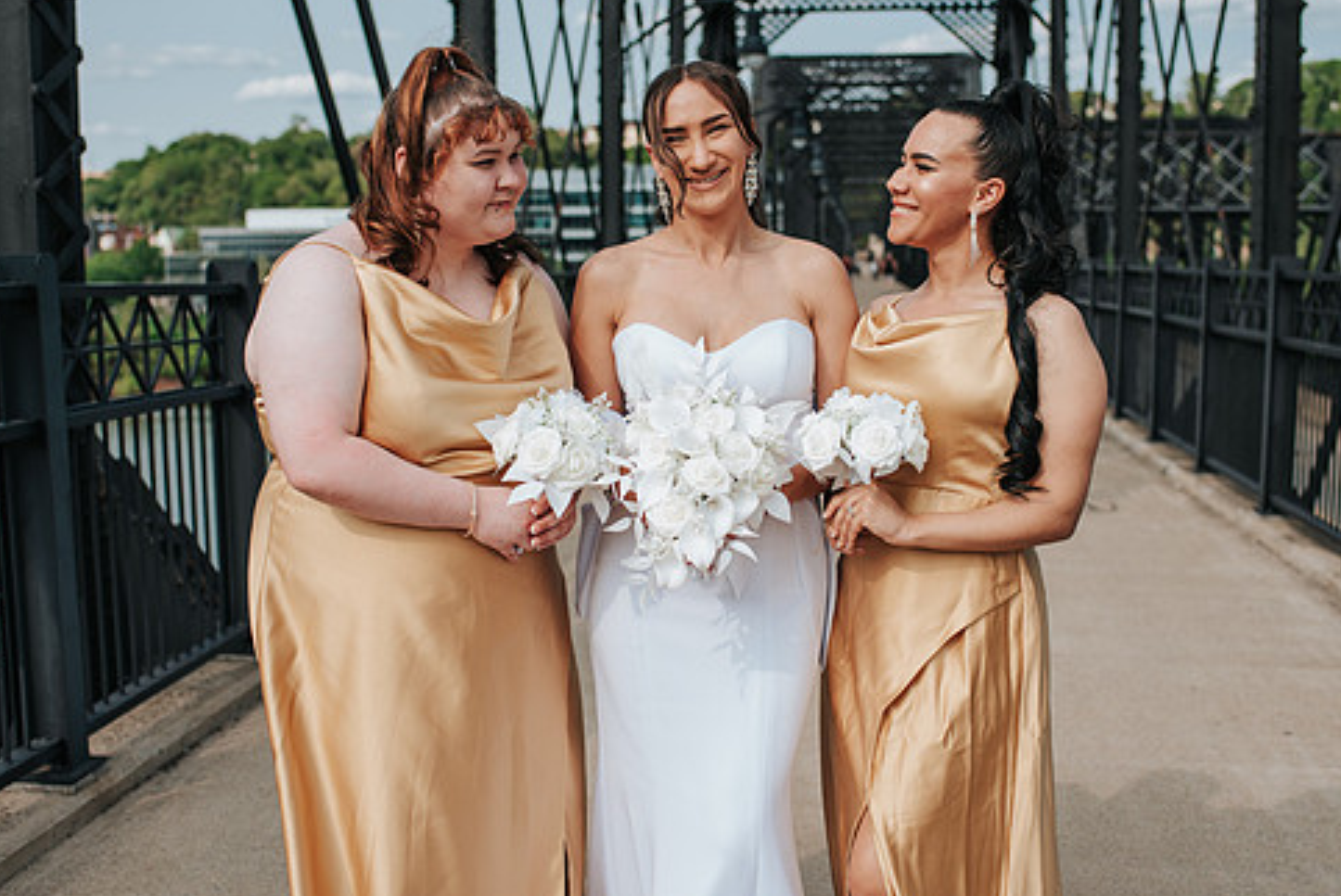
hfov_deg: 45.4
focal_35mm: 43
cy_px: 430
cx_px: 684
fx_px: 1603
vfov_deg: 31.2
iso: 100
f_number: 3.2
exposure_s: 1/1000
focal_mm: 35
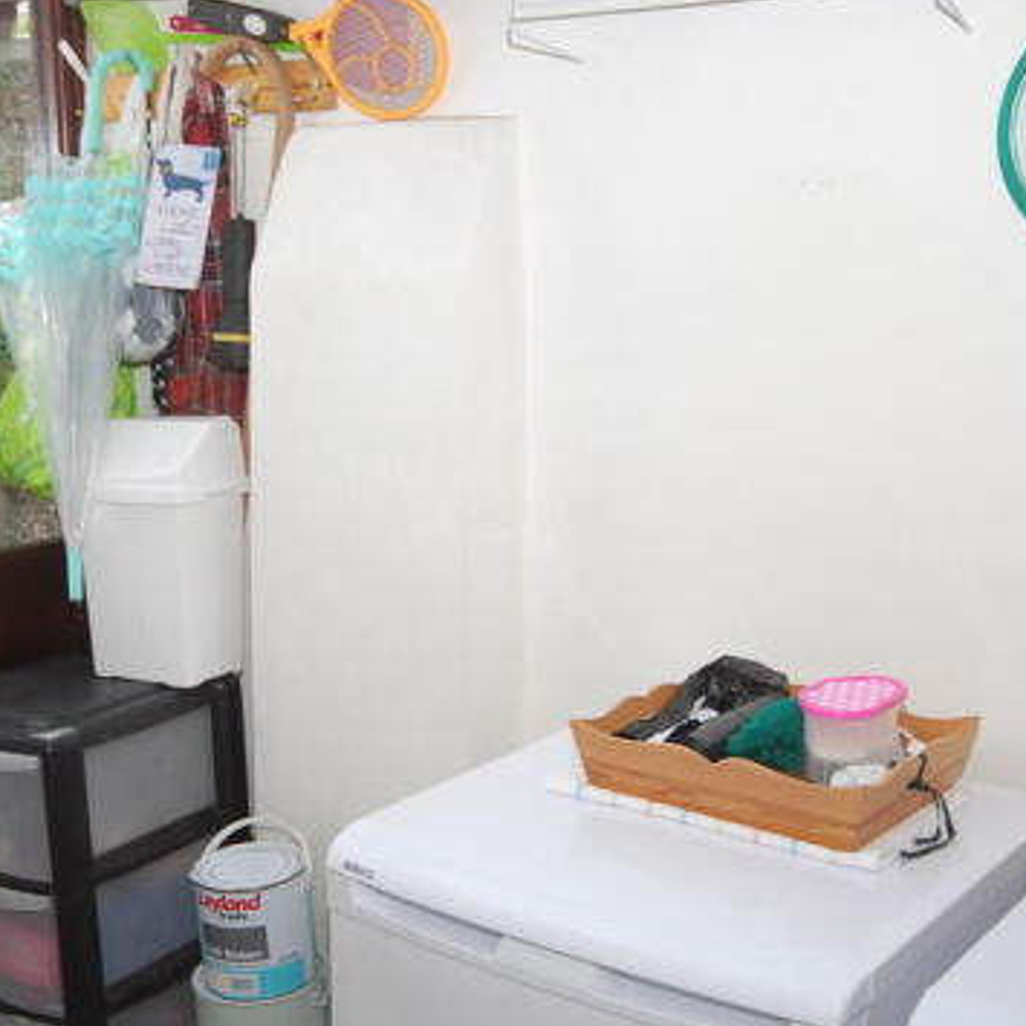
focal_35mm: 47
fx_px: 1576
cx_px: 426
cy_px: 600
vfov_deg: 36.0
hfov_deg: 36.0
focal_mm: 20
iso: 200
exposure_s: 1/125
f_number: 5.6
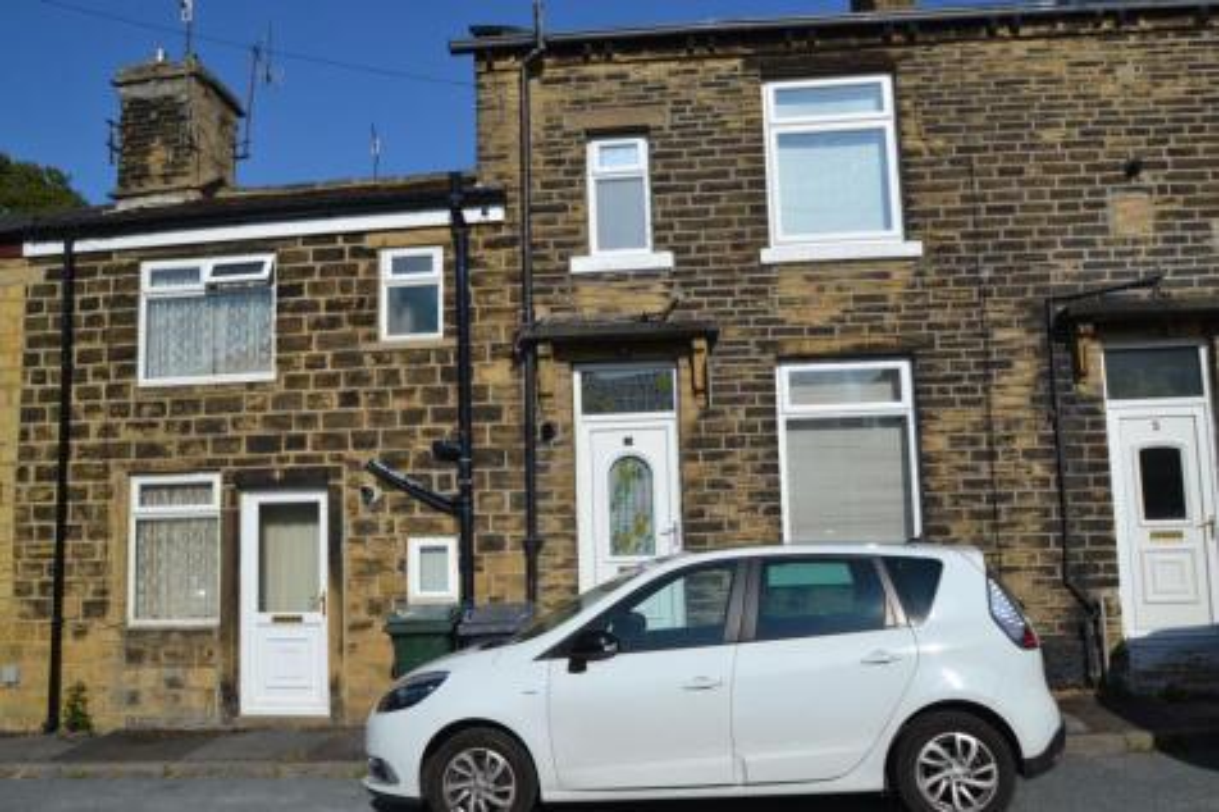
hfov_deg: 67.4
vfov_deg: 47.9
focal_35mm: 27
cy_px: 406
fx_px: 914
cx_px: 610
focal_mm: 18
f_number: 9
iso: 100
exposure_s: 1/320
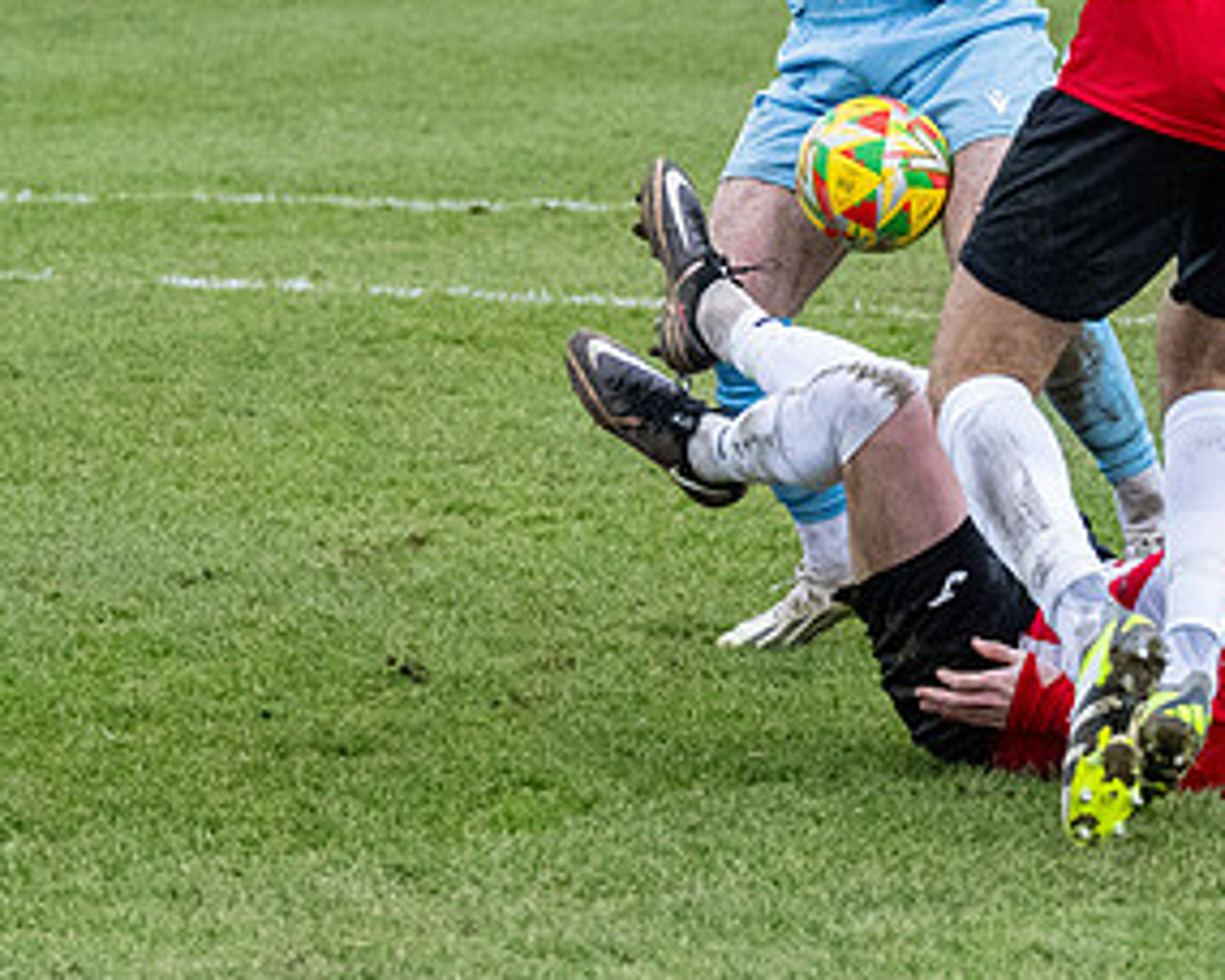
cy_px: 569
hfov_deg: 6.4
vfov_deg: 5.1
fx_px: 10913
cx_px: 616
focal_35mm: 301
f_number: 4
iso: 4000
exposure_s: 1/1250
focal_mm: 90
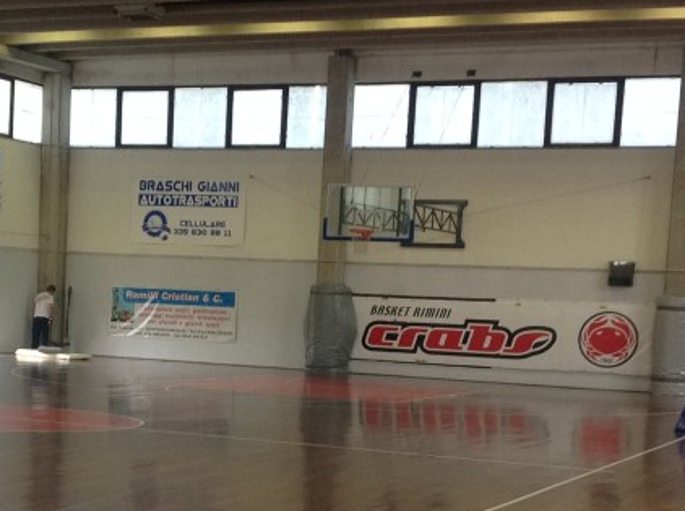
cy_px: 438
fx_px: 1679
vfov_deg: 17.1
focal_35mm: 85
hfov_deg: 23.0
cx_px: 230
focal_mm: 4.28
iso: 100
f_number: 2.4
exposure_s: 1/100
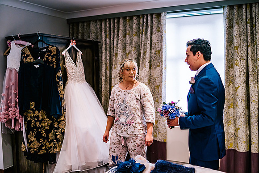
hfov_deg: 53.3
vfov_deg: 37.0
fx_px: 258
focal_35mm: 36
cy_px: 86
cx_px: 130
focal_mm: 35
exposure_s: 1/250
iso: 500
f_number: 1.6
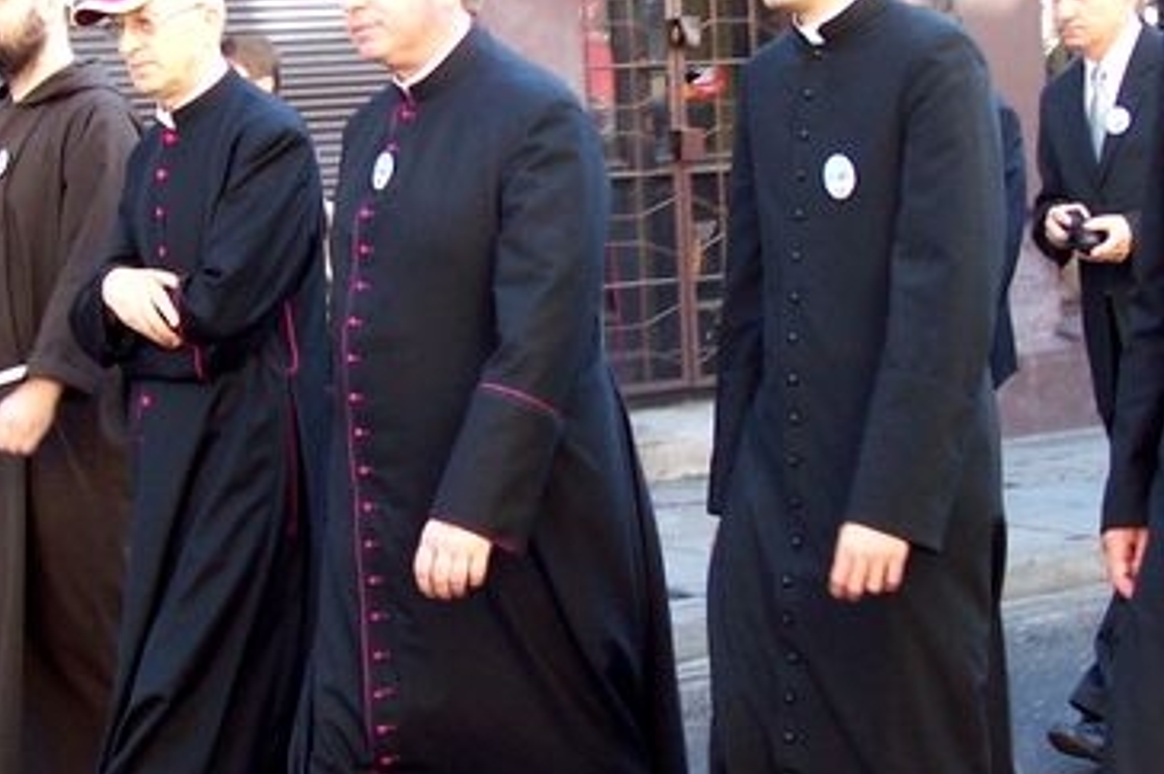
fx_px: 2132
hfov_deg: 30.1
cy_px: 473
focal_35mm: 66
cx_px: 860
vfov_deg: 20.5
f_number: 2.7
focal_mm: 6
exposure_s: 1/67.3
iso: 80
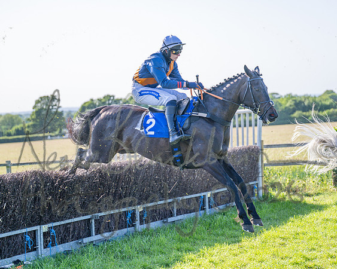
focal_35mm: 79
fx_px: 786
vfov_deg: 19.4
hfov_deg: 24.2
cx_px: 168
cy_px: 134
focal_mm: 70
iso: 200
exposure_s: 1/2000
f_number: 2.8
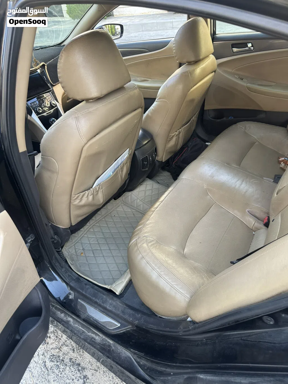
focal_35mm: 24
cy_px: 192
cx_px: 144
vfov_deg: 71.6
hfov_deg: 56.8
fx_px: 266
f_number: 1.78
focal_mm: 6.86
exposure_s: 1/121
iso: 100
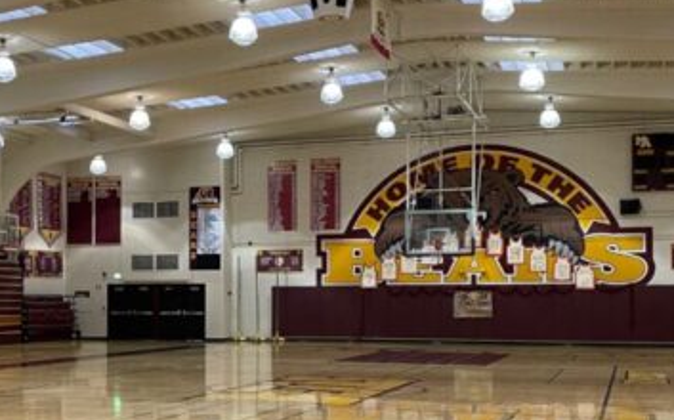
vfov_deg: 21.5
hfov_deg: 33.7
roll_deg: +0.2
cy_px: 294
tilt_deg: -0.4
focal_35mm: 60
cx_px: 227
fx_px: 1101
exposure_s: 1/60
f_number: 1.6
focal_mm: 4.2
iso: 125
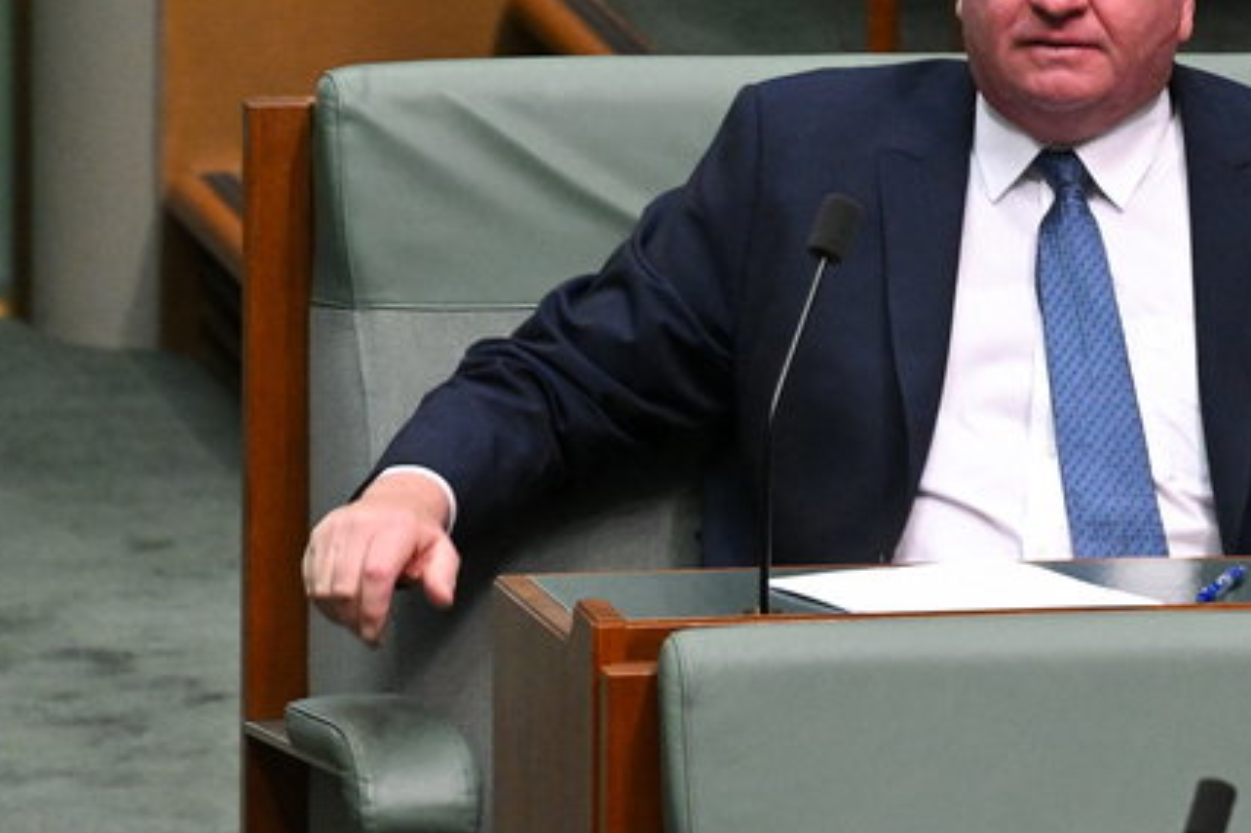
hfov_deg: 3.2
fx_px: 22647
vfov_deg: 2.1
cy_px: 56
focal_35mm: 652
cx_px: 1084
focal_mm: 310
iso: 4000
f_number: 4.5
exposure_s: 1/320
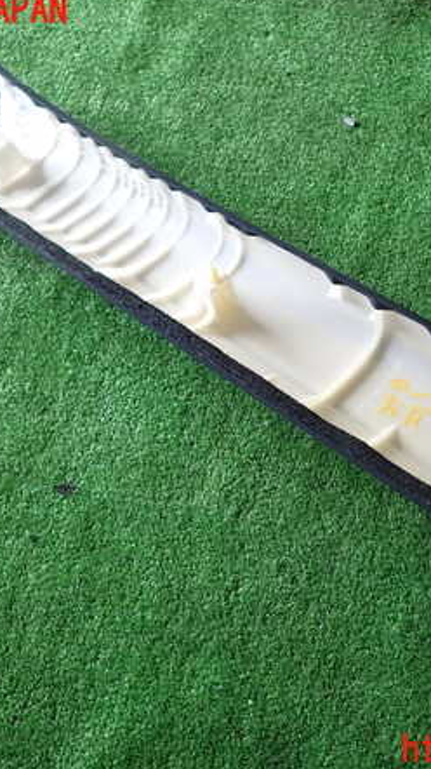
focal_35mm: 37
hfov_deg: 31.8
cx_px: 273
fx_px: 753
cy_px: 381
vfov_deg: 54.0
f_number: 2
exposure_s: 1/60
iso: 100
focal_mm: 4.5
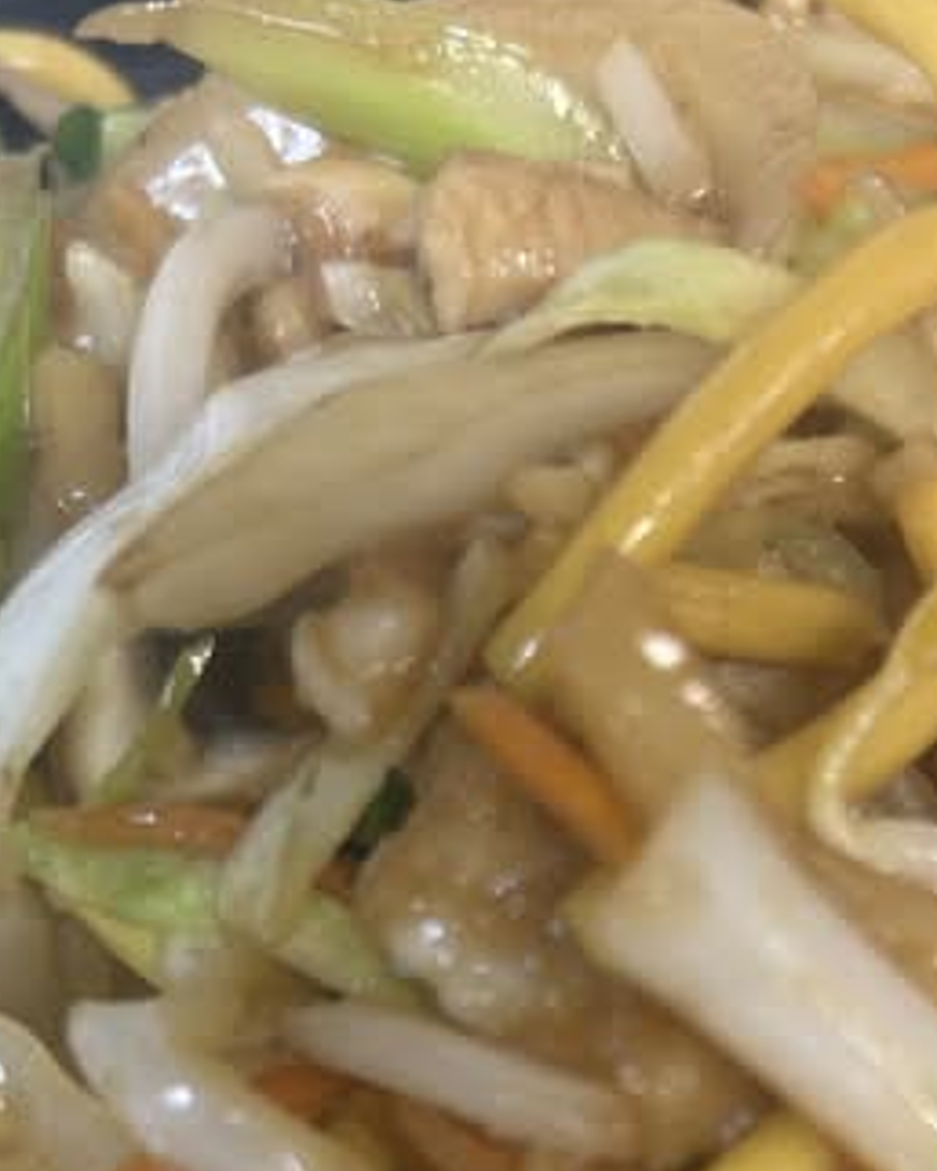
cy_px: 1147
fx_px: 2010
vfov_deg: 30.4
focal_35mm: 58
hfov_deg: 26.2
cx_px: 594
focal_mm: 5.7
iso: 100
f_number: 1.5
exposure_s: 1/43
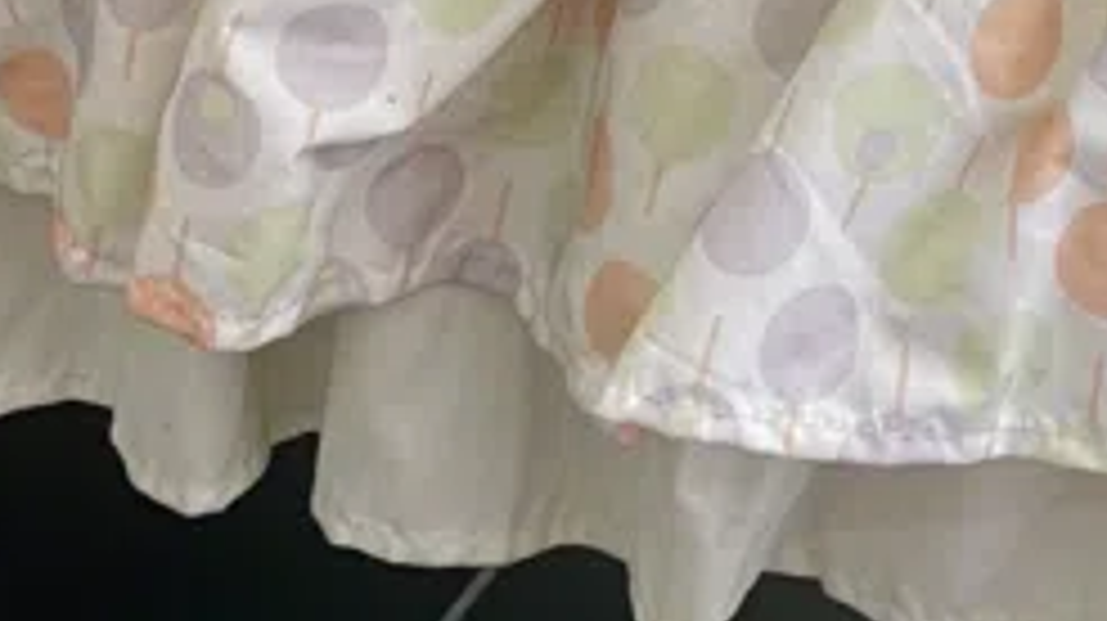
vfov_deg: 15.4
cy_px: -369
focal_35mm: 71
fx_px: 2083
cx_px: 801
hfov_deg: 29.4
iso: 125
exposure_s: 1/76
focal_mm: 5.1
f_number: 1.6
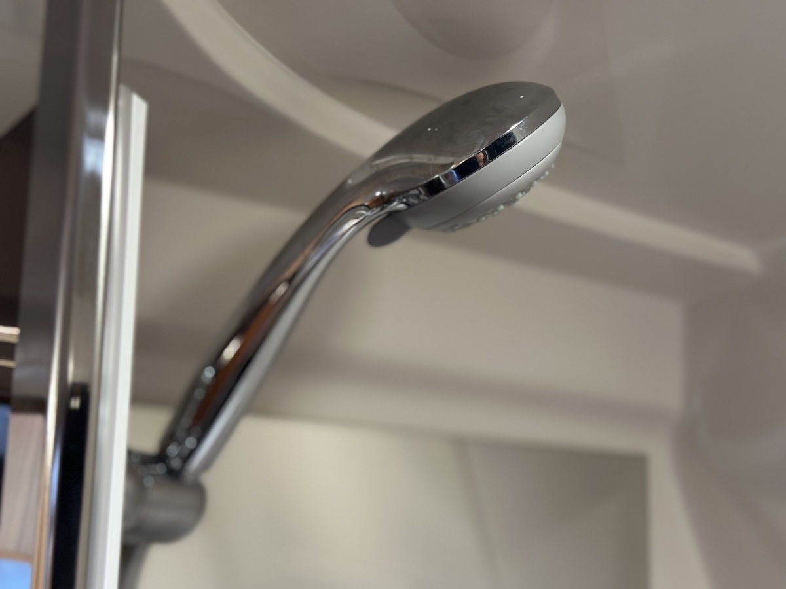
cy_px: 294
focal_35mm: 48
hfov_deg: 39.7
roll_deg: +1.8
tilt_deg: +15.1
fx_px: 1090
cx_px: 393
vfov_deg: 30.3
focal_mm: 6.86
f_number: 1.78
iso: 320
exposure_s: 1/60
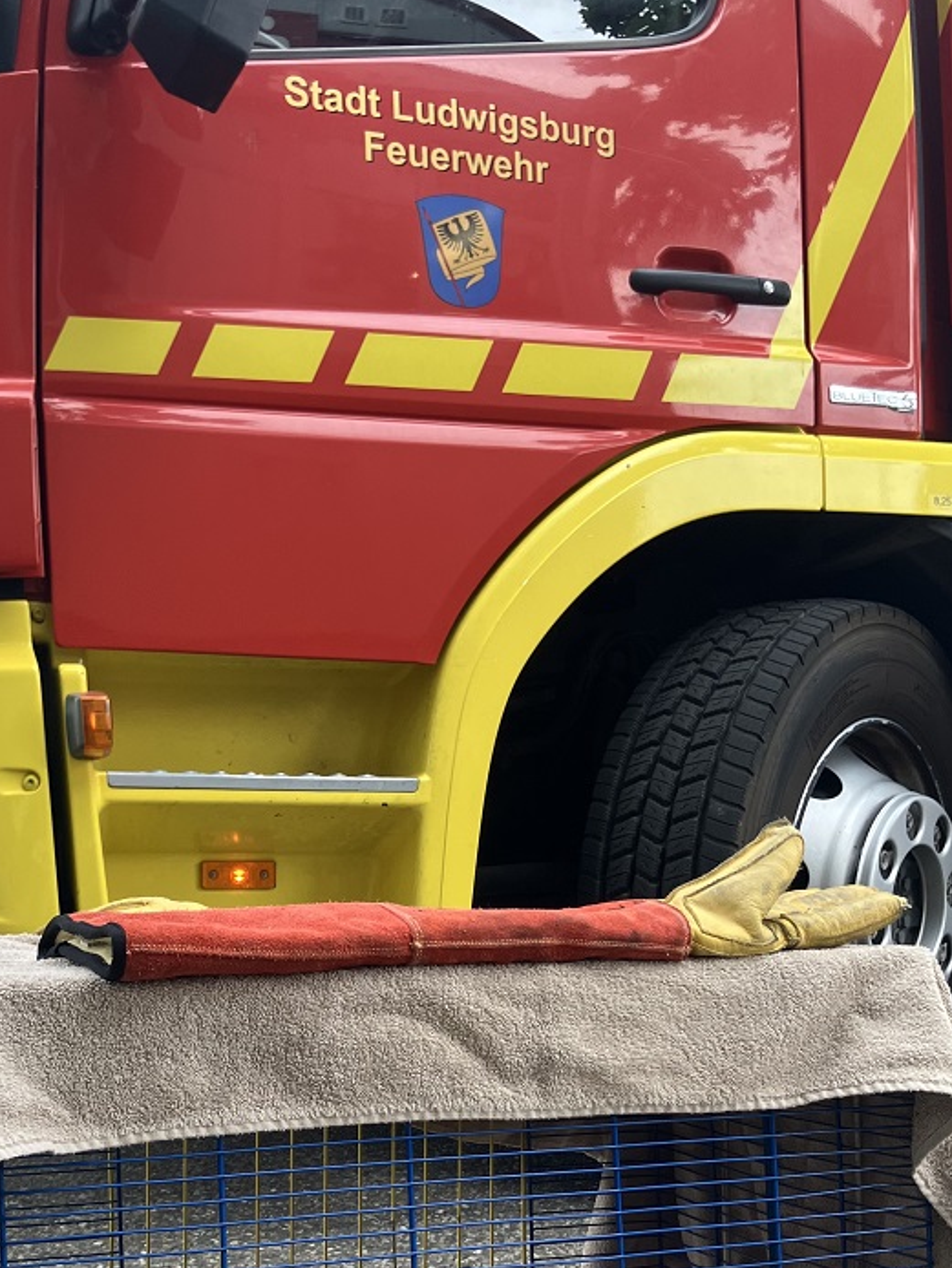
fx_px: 1576
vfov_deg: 42.8
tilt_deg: -0.5
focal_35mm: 43
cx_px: 380
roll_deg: -2.3
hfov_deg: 33.5
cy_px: 915
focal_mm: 3.99
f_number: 1.8
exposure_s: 1/121
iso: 50
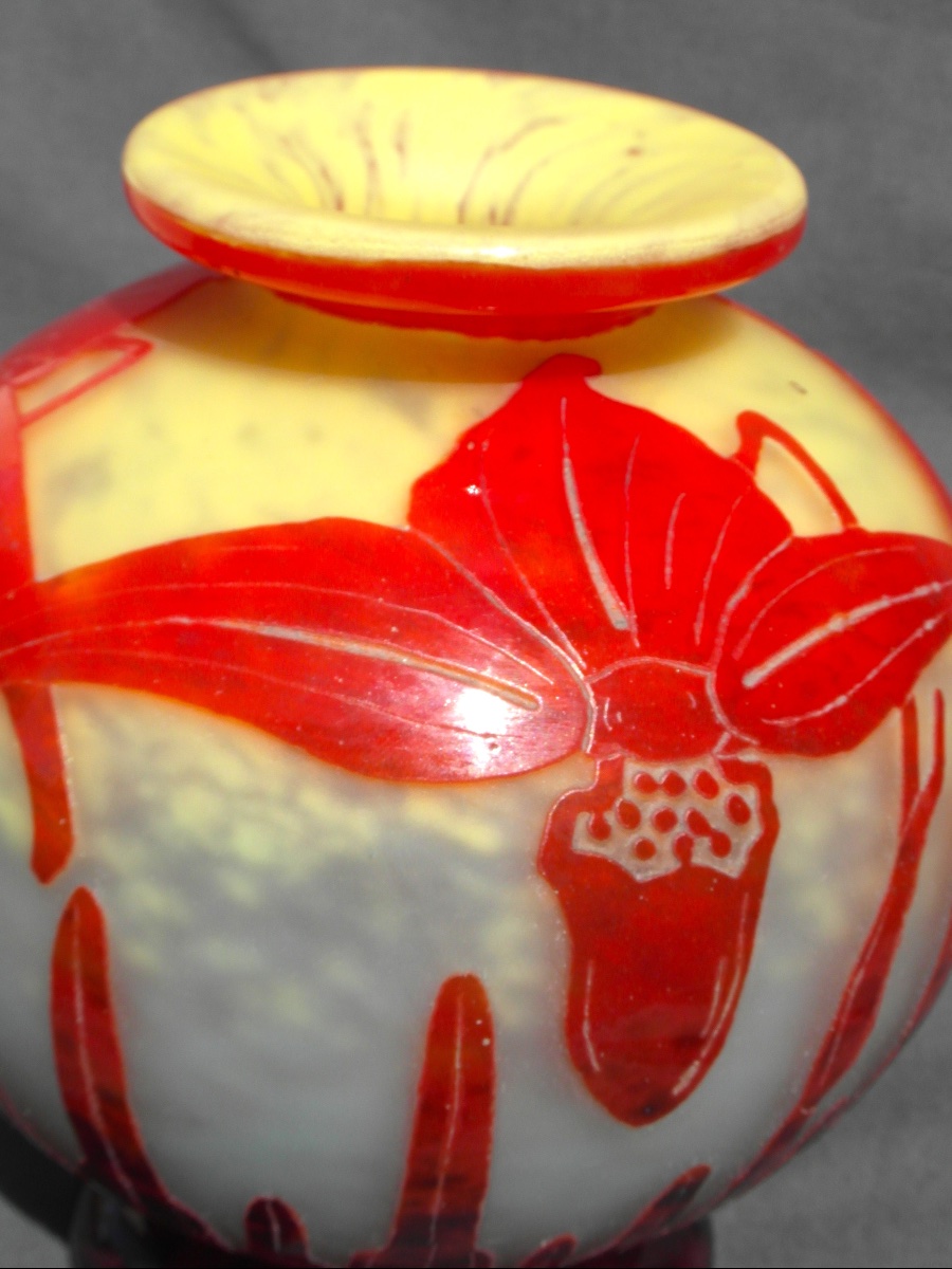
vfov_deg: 31.2
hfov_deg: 23.7
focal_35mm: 62
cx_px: 476
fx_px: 2273
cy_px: 634
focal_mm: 10.2
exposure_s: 1/500
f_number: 5.6
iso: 80
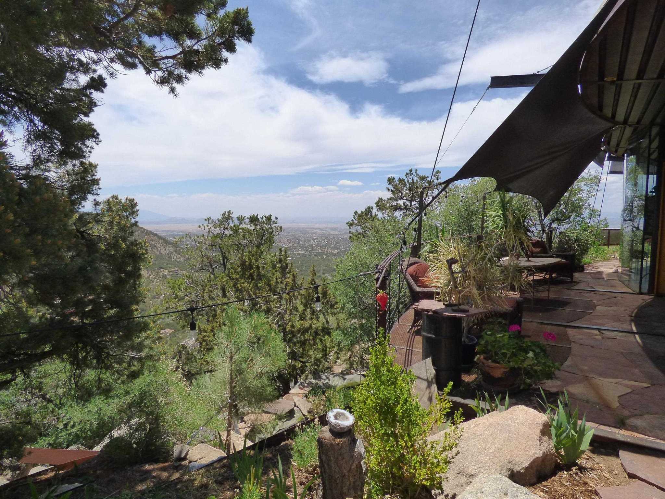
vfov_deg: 66.0
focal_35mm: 20
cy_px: 250
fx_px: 384
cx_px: 332
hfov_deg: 81.7
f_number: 3.2
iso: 200
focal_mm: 3.58
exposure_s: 1/800
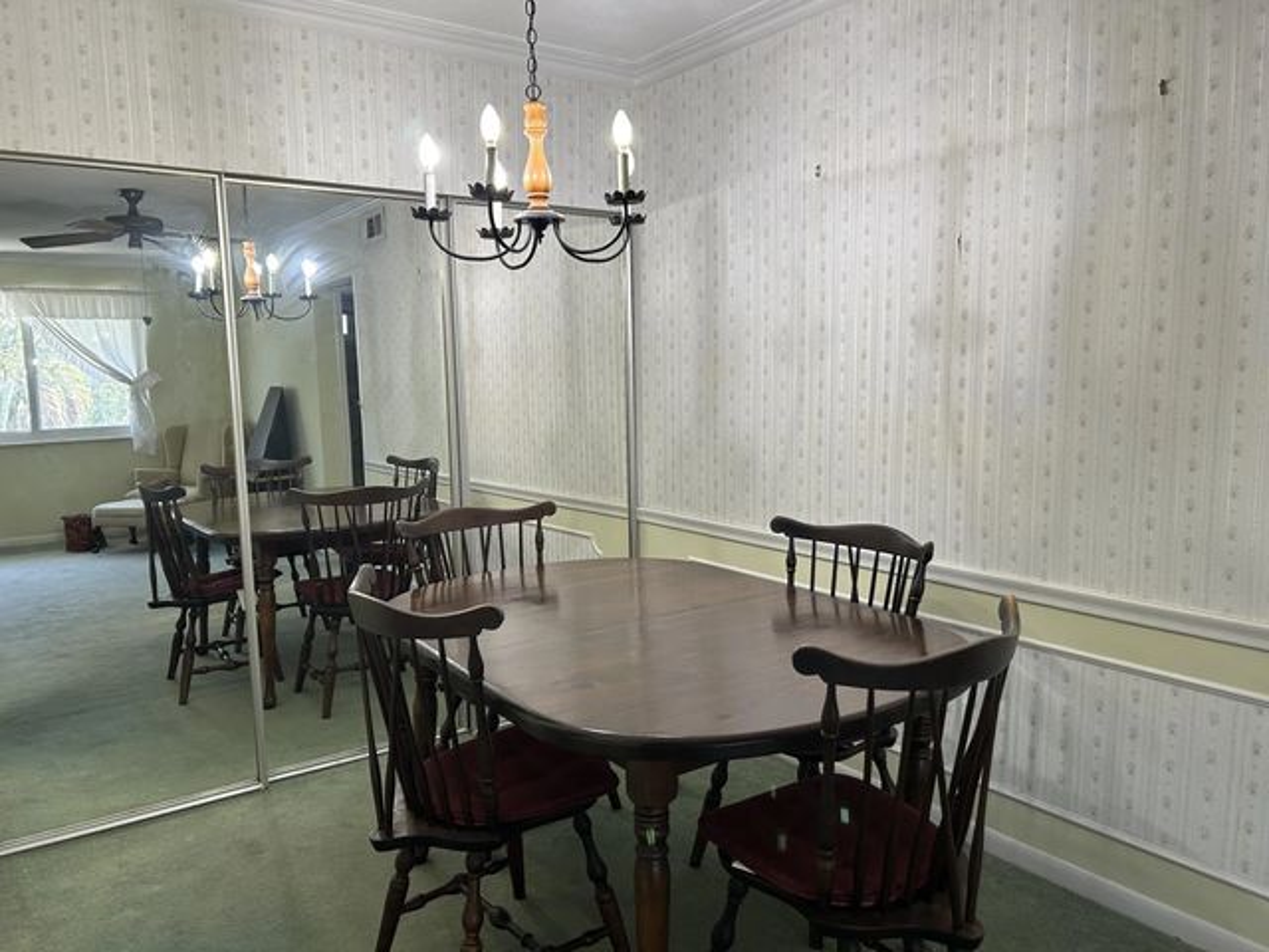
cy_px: 476
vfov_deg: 53.1
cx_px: 634
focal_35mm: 26
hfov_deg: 67.3
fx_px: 953
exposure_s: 1/120
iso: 100
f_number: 1.5
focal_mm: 5.7
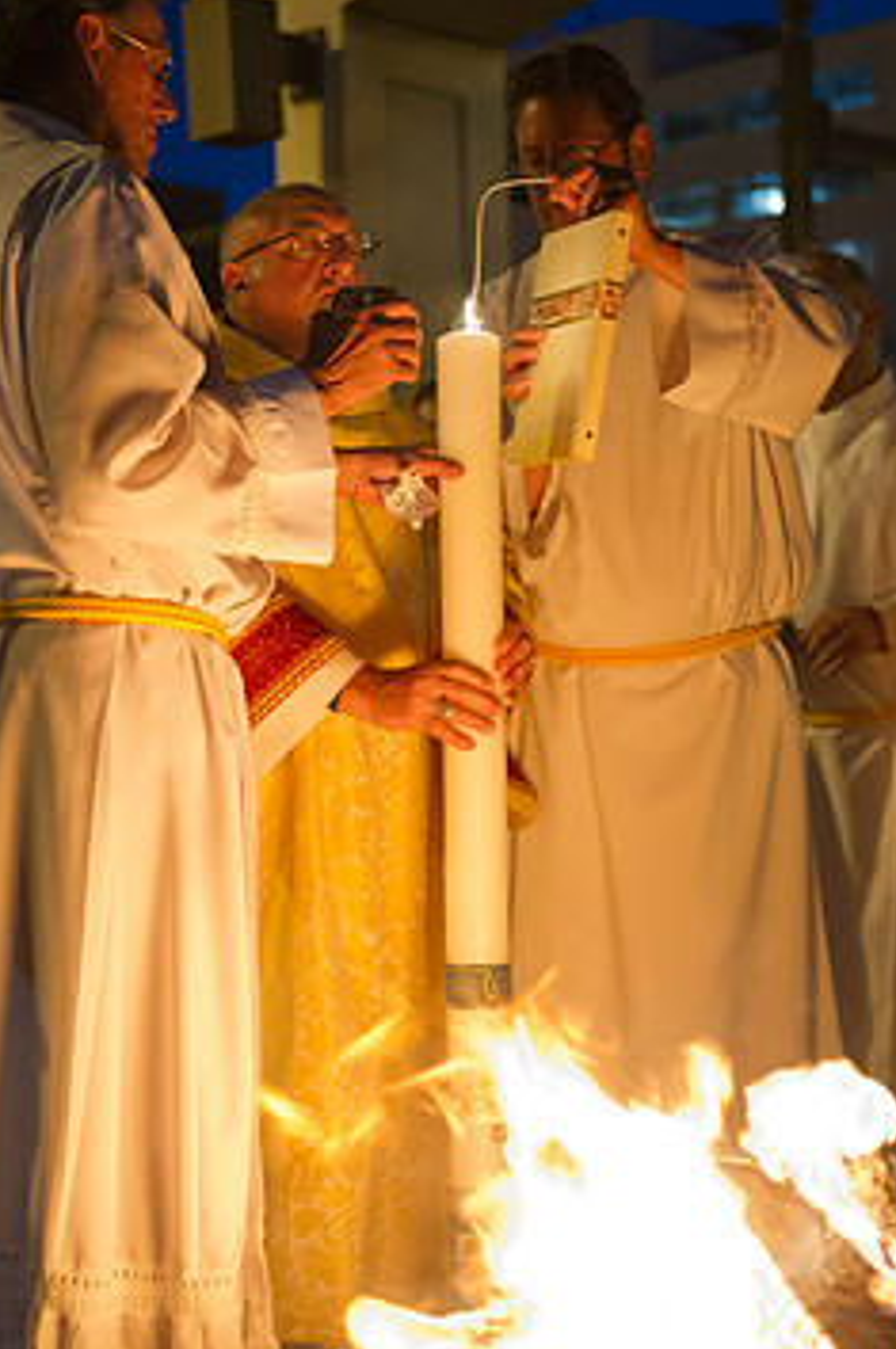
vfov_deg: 28.9
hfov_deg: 19.4
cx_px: 467
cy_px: 694
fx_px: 2621
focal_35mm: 70
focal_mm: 55
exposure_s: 1/60
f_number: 2.8
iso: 3200
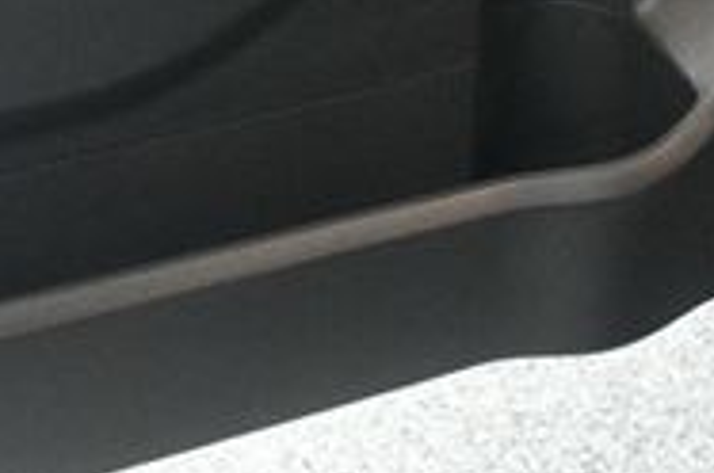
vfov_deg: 11.5
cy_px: -275
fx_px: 2237
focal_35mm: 113
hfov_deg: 18.1
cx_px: 332
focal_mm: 22
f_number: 3.5
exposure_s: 1/80
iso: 3200
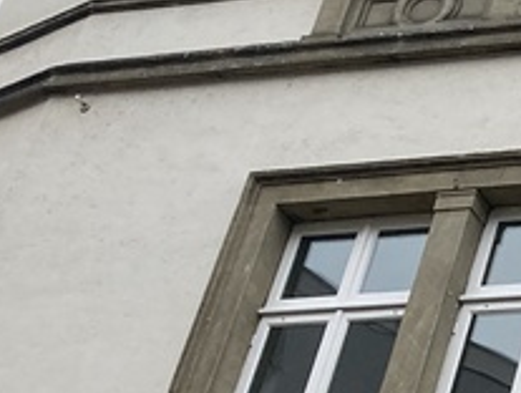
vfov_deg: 11.0
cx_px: 1080
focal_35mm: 135
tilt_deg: +35.4
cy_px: 254
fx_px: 2035
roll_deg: -6.2
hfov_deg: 12.6
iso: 80
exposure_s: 1/121
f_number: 1.8
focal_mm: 3.99
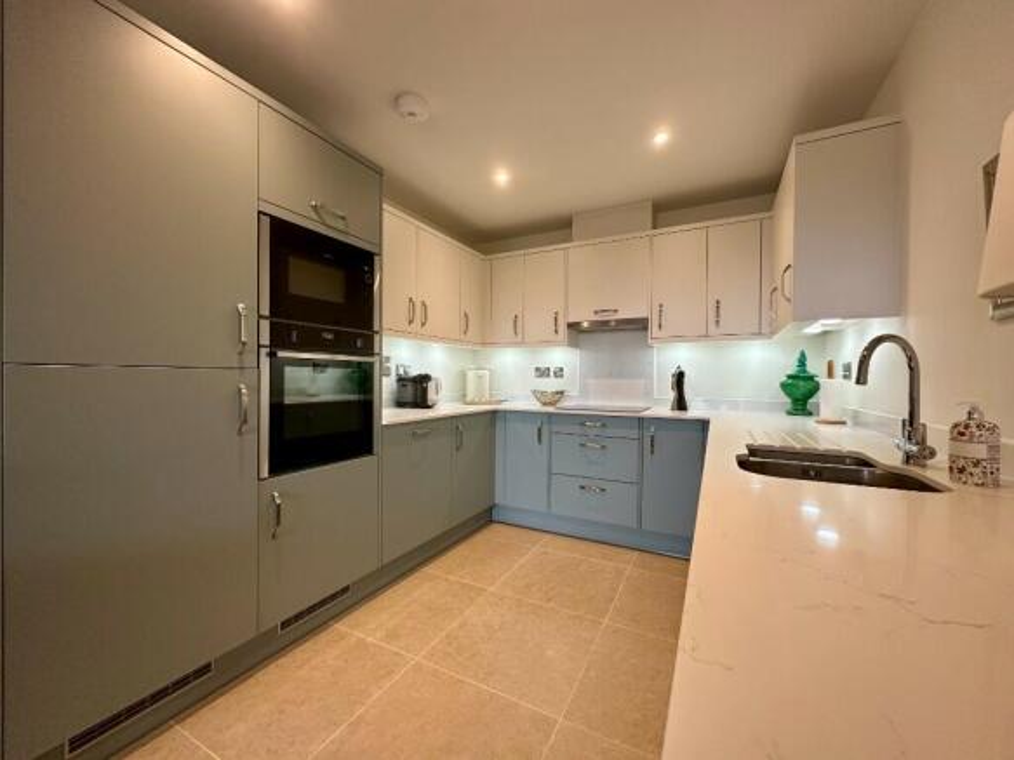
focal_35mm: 14
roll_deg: -0.2
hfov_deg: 102.1
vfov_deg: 85.7
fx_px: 410
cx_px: 507
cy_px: 380
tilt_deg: +0.4
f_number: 2.2
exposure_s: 1/100
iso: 160
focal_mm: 2.22
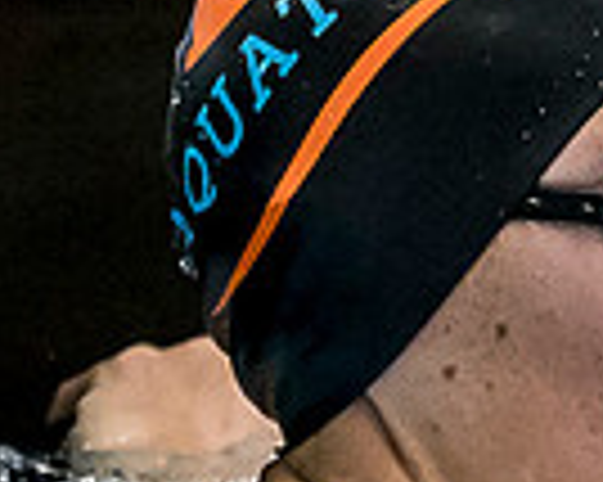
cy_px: 530
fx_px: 42176
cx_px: 777
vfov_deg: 0.7
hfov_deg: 0.8
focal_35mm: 2365
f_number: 2.8
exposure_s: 1/640
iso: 2500
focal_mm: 135
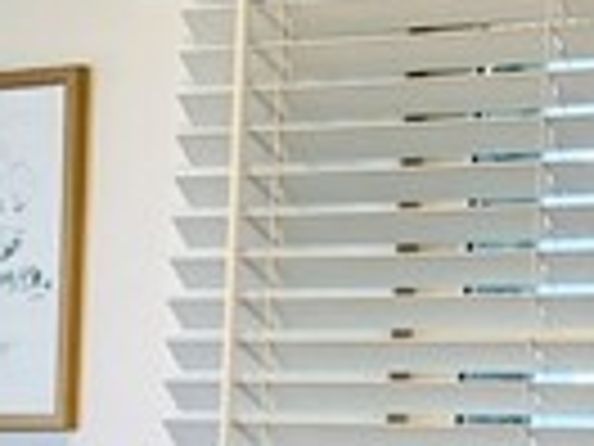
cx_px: -796
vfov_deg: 7.0
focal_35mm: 202
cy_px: 955
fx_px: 3466
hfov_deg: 8.9
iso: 50
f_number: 1.8
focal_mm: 4.25
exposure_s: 1/120
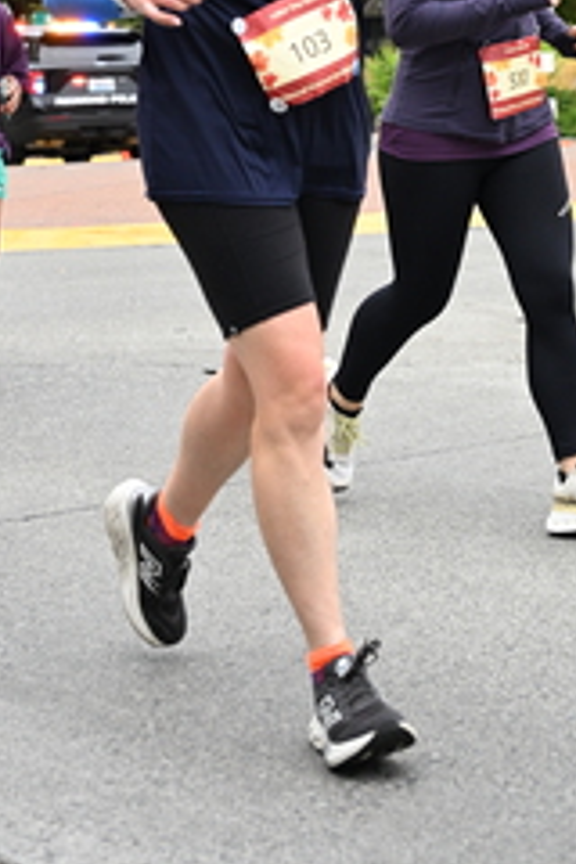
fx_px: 2424
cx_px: 279
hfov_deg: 13.6
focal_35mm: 101
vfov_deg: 19.5
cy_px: -32
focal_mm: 44
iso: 1600
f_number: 4
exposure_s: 1/800
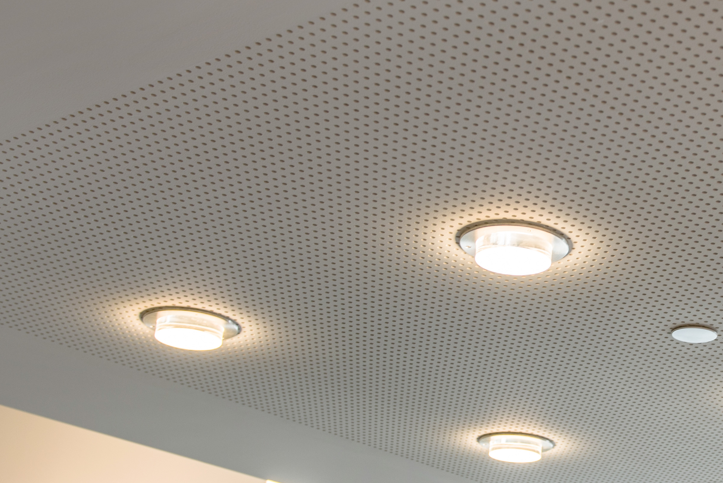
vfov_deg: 17.7
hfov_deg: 25.4
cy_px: 285
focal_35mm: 77
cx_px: 663
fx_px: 1547
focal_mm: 31
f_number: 4
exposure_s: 1/50
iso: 100
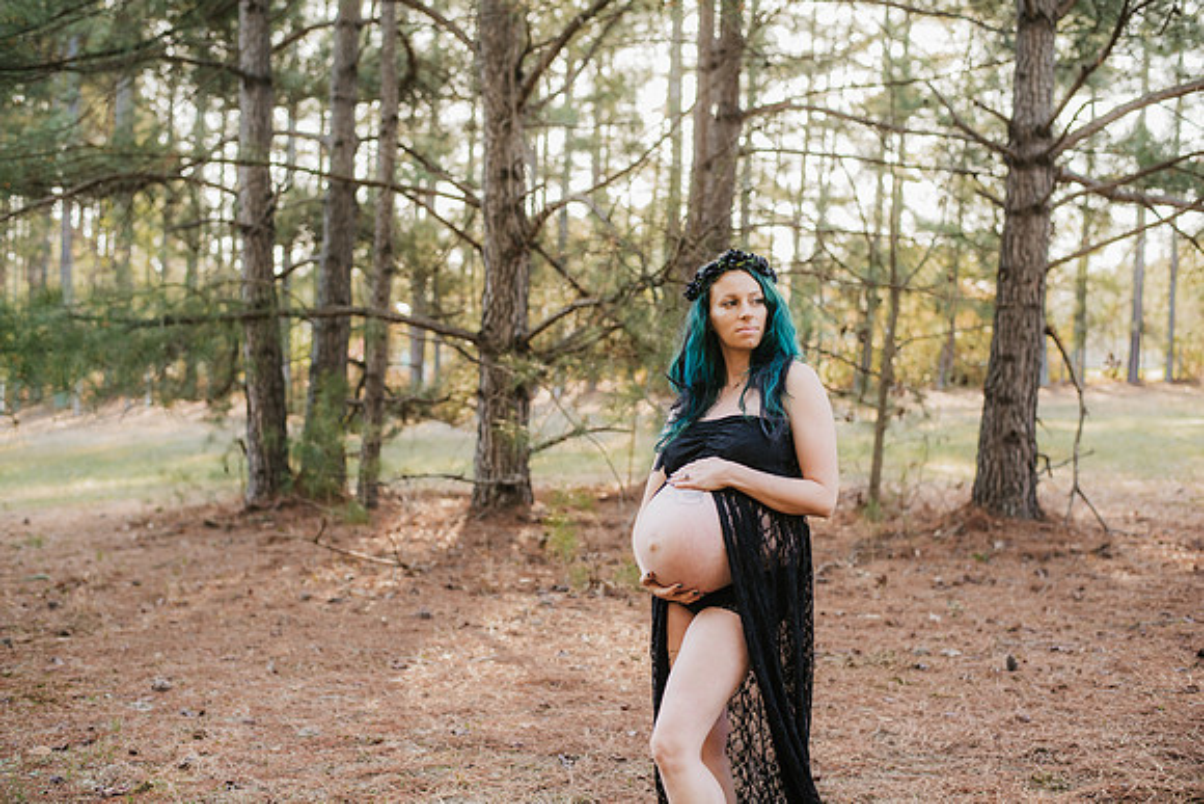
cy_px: 402
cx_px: 602
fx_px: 1673
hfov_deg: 39.6
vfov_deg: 27.0
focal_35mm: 50
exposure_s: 1/100
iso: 100
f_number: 2.8
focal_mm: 50
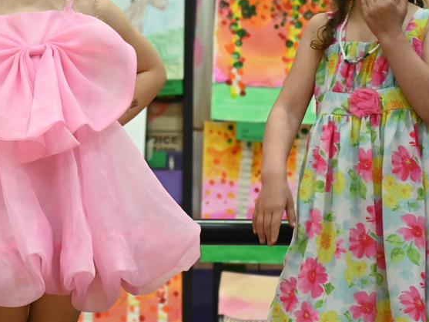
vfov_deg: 2.2
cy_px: 85
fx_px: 8218
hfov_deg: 3.0
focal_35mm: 663
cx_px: 45
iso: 3200
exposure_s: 1/160
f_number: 6.3
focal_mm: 250
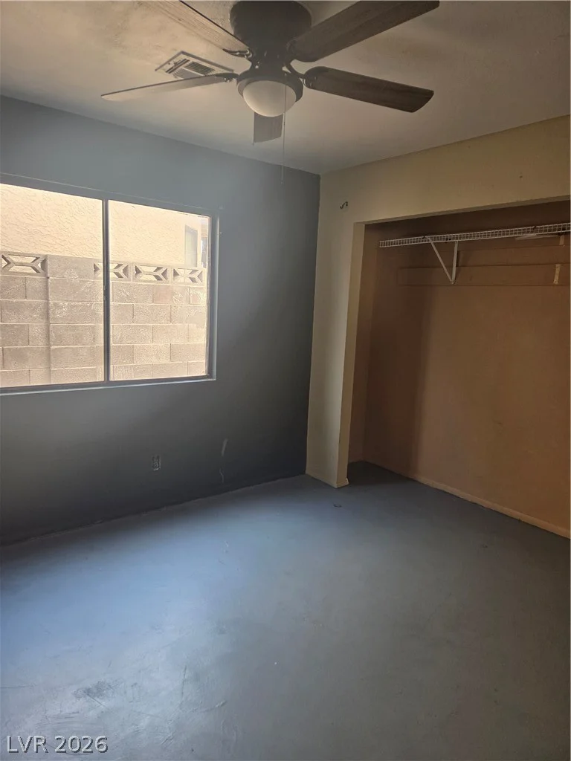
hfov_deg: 58.9
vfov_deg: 73.9
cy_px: 380
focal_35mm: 23
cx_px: 286
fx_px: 506
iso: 160
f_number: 1.8
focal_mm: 5.4
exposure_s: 1/180
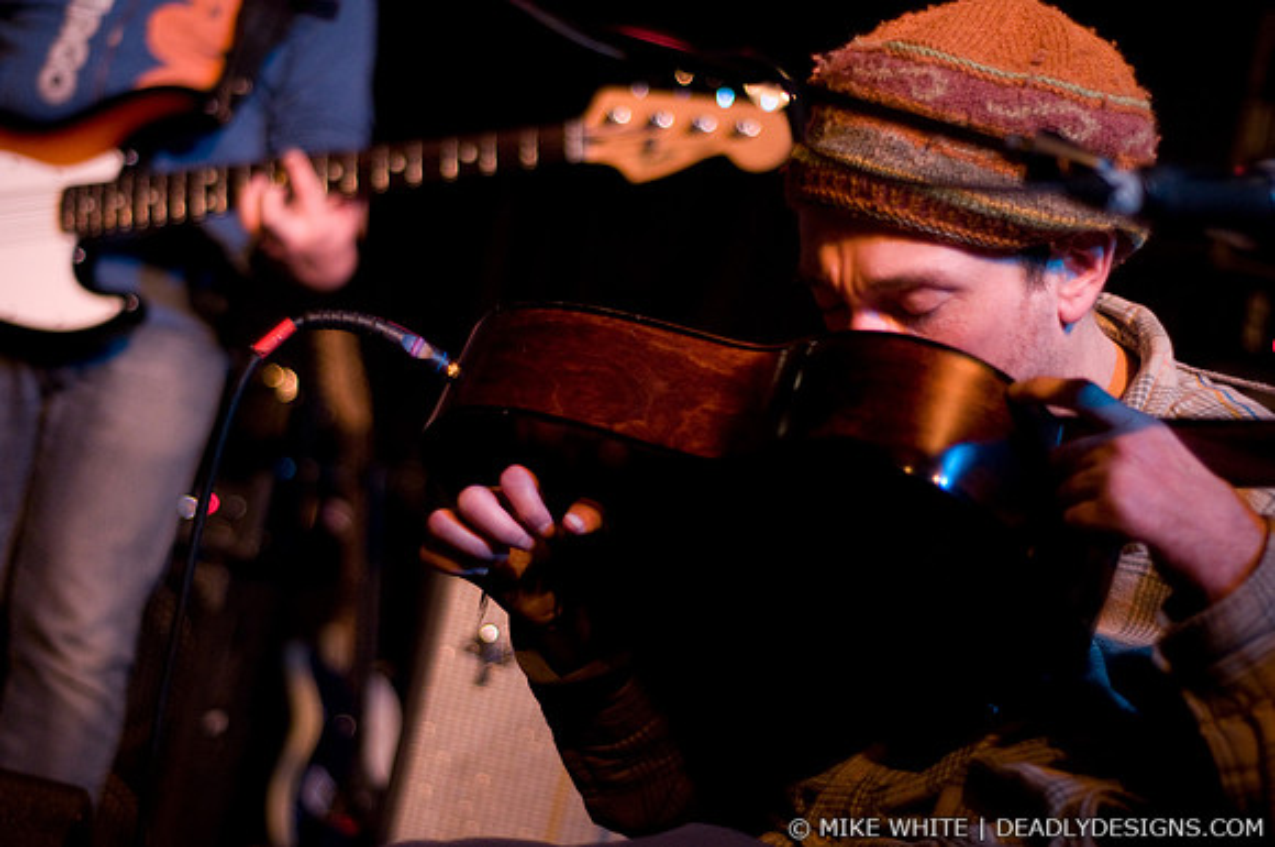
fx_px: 2653
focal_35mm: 75
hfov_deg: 27.0
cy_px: 424
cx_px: 638
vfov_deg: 18.1
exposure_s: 1/80
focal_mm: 50
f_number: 1.8
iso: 1000
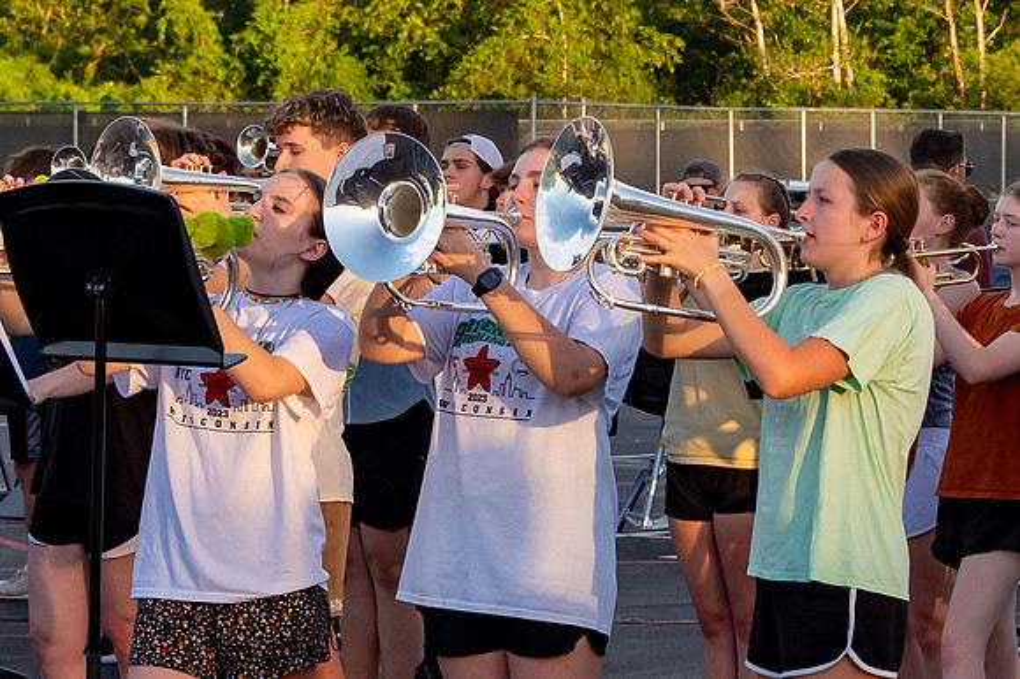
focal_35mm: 170
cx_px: 819
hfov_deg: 12.0
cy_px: 220
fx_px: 4813
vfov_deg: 8.1
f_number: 9
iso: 1250
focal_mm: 70
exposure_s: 1/800
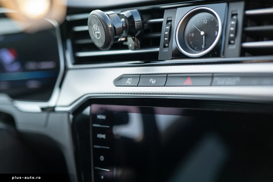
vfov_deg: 27.0
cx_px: 136
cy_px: 91
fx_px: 379
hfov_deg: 39.6
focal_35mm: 50
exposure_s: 1/320
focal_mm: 50
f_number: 2.2
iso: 250
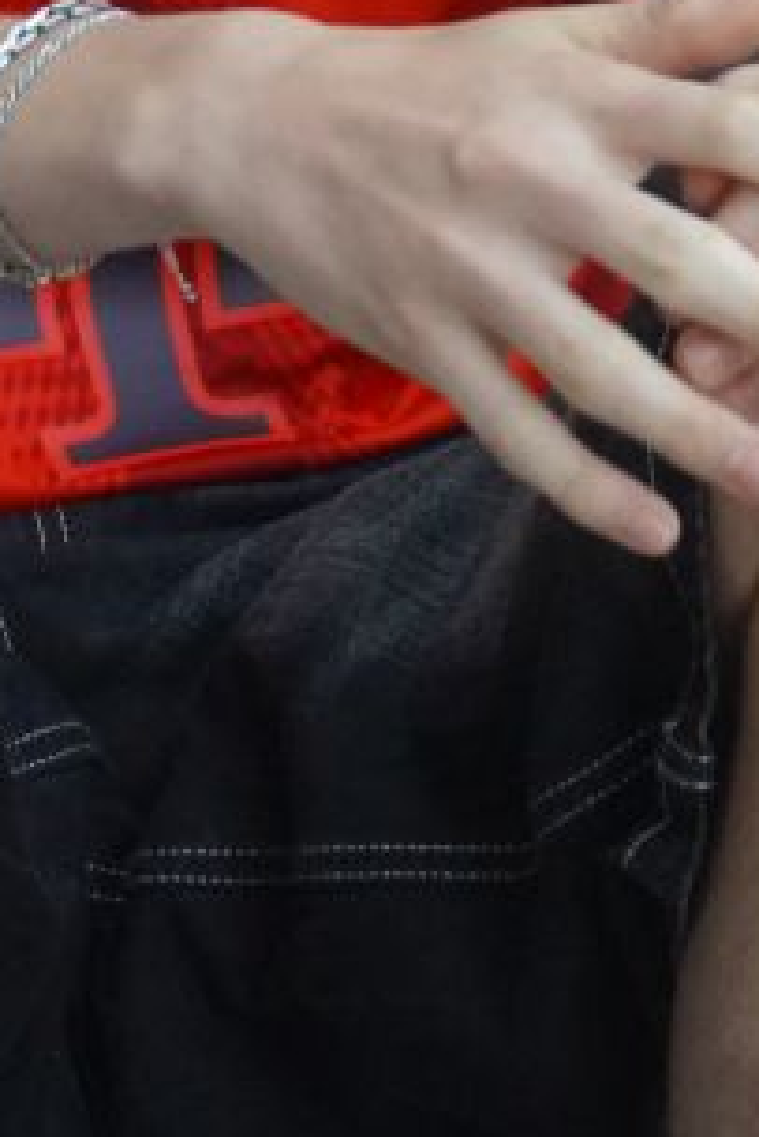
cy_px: -445
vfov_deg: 6.9
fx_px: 9350
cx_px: 748
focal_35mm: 296
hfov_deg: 4.6
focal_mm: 50
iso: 2000
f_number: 5.6
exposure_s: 1/160
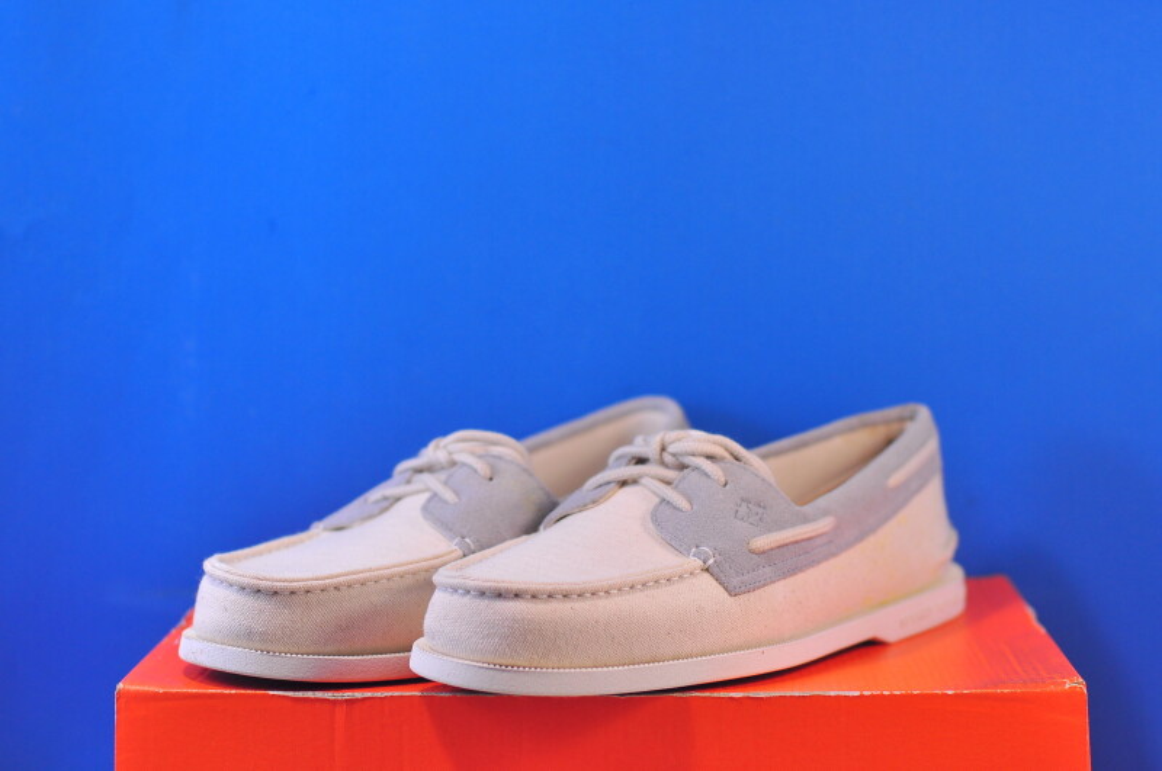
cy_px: 386
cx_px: 581
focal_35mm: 75
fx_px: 2417
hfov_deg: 27.0
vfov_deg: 18.1
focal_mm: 50
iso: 250
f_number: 2.8
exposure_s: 1/250
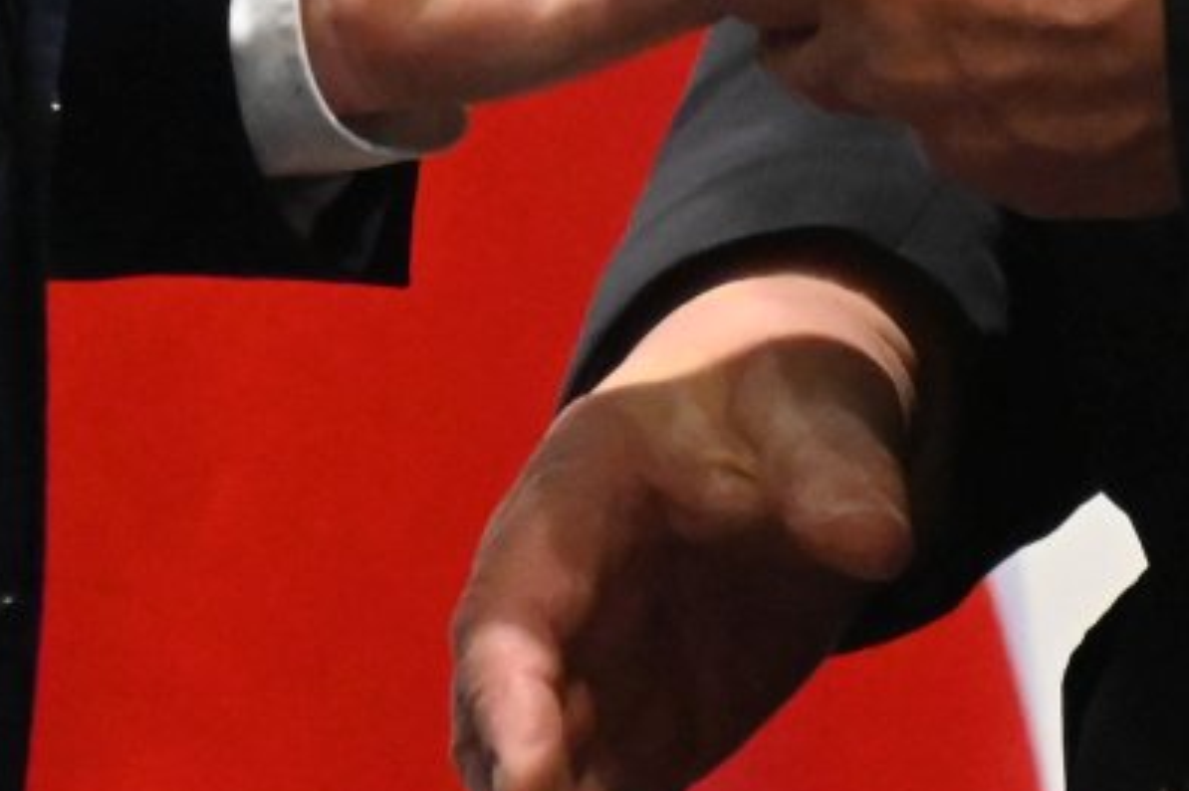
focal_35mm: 1883
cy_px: -1139
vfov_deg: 0.7
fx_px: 62162
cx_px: 744
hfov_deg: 1.1
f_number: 6.3
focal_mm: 250
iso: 6400
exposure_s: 1/160
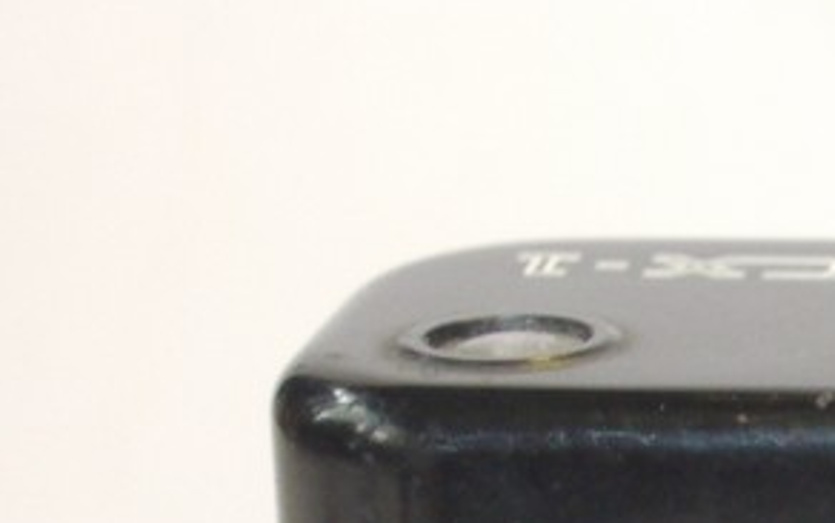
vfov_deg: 4.9
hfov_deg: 7.7
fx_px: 5944
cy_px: 1209
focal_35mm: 261
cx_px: 1670
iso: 800
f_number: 9
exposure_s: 1/30
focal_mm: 30
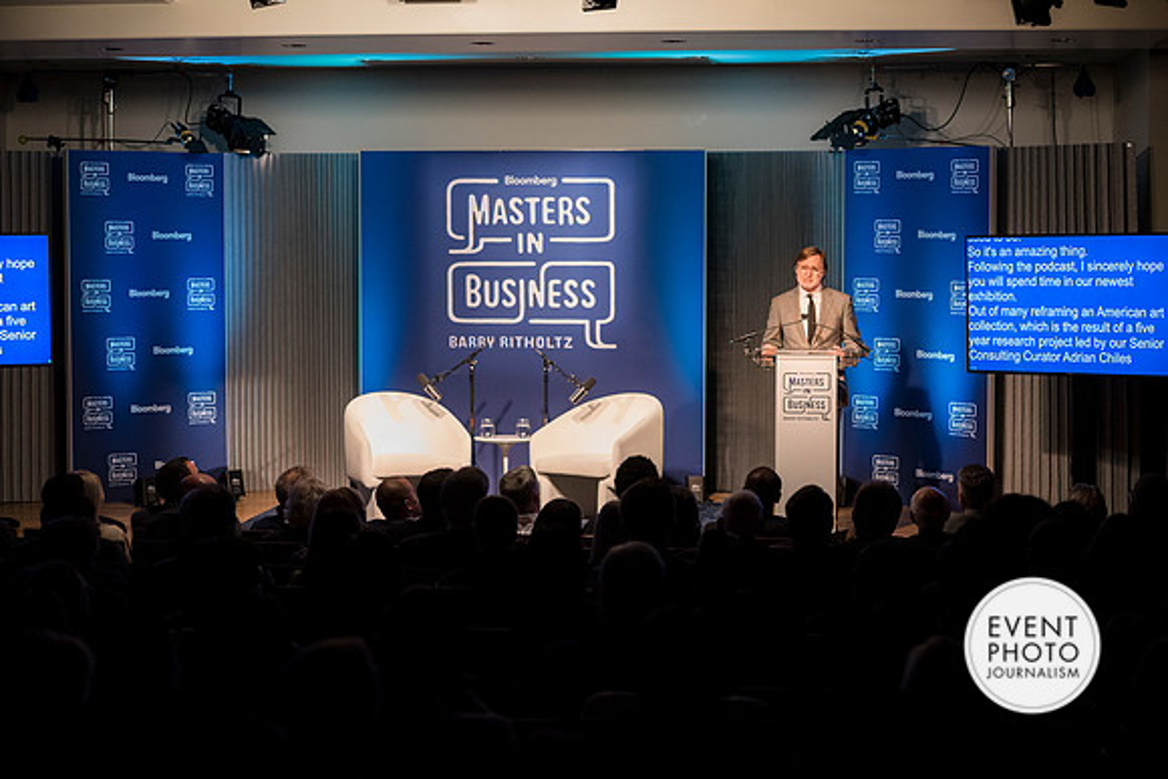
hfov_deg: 28.8
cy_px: 390
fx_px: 2272
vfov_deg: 19.5
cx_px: 584
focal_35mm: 70
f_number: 2.8
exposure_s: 1/160
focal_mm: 70
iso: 2000
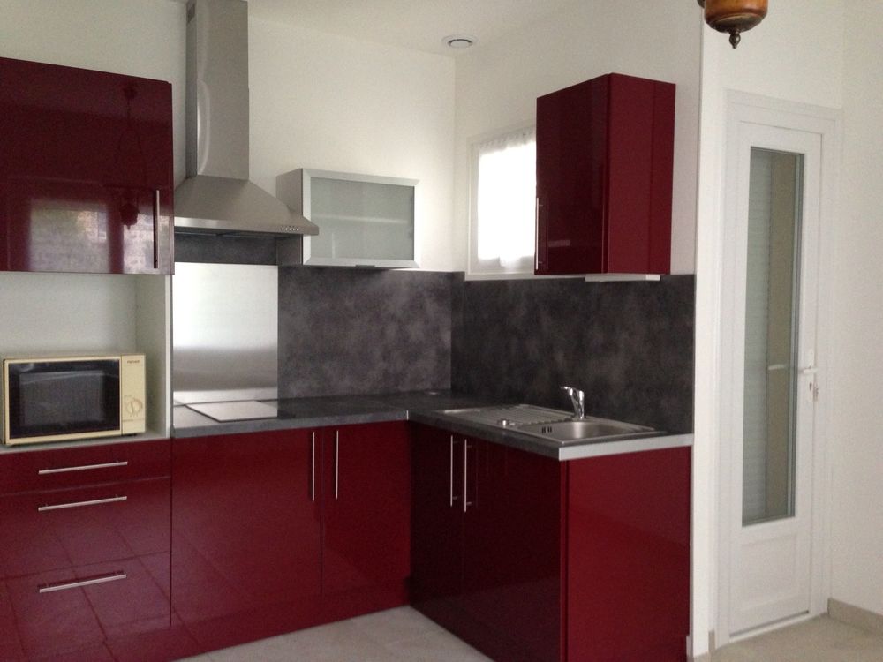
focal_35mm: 33
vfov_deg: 42.9
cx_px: 442
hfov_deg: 55.4
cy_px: 331
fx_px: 842
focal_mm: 4.13
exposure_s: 1/20
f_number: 2.4
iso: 320
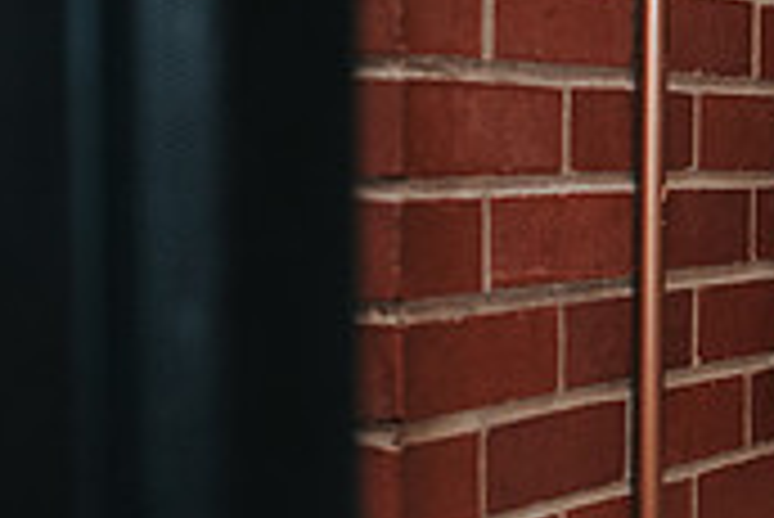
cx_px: 1391
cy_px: 380
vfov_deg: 10.6
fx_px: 2776
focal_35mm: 129
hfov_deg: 14.1
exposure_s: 1/200
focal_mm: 35
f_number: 3.2
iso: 1000
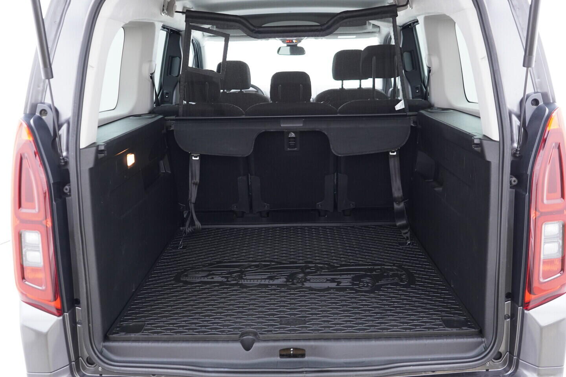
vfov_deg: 36.9
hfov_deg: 53.1
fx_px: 566
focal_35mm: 36
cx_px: 283
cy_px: 188
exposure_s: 1/40
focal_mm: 24
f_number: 2.8
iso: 640
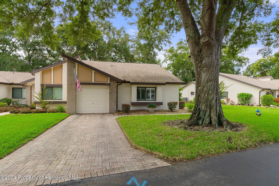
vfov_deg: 63.2
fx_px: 151
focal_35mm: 20
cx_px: 140
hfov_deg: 85.4
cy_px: 93
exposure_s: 1/200
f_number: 8
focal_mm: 13
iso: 400
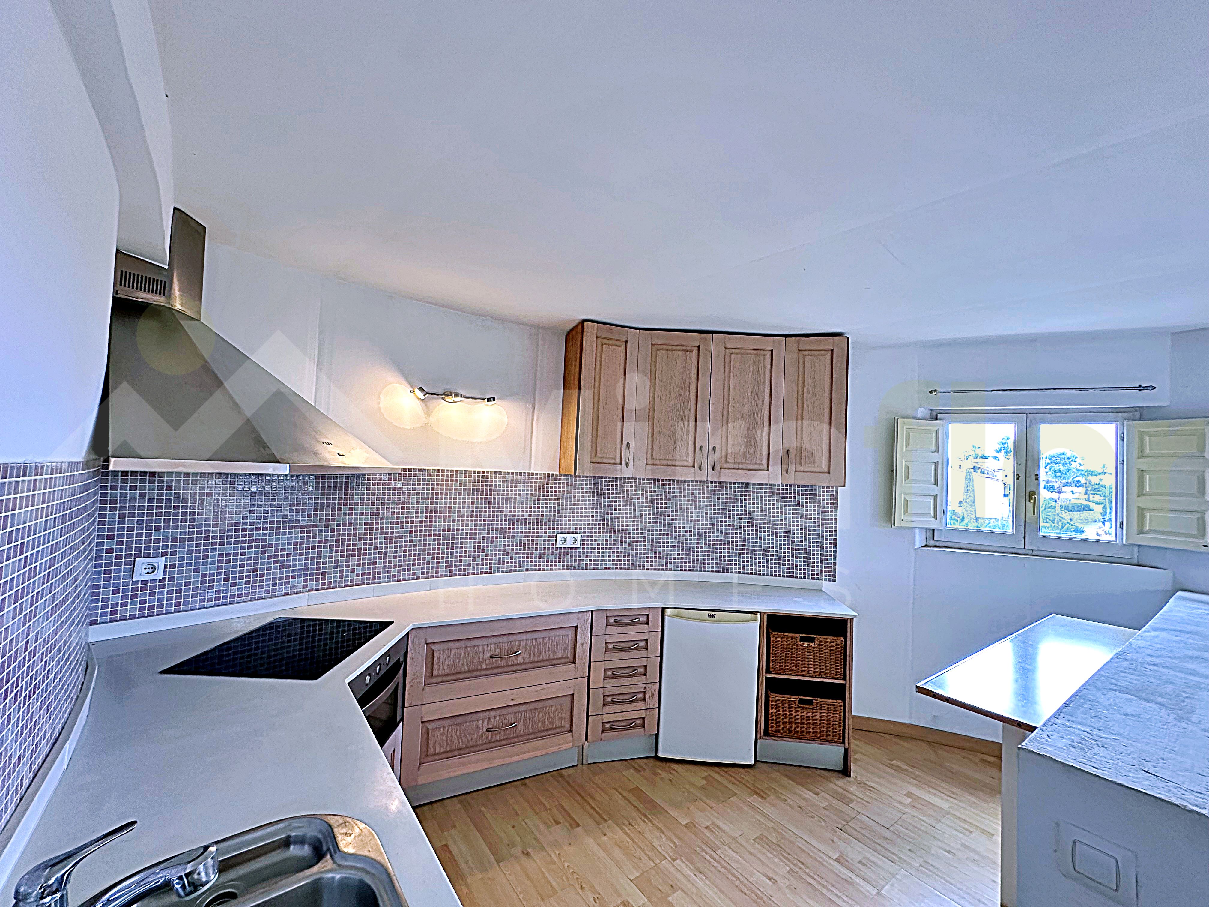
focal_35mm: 14
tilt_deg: +2.0
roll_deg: -2.7
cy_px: 454
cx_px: 604
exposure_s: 1/100
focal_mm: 2.22
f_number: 2.2
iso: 160
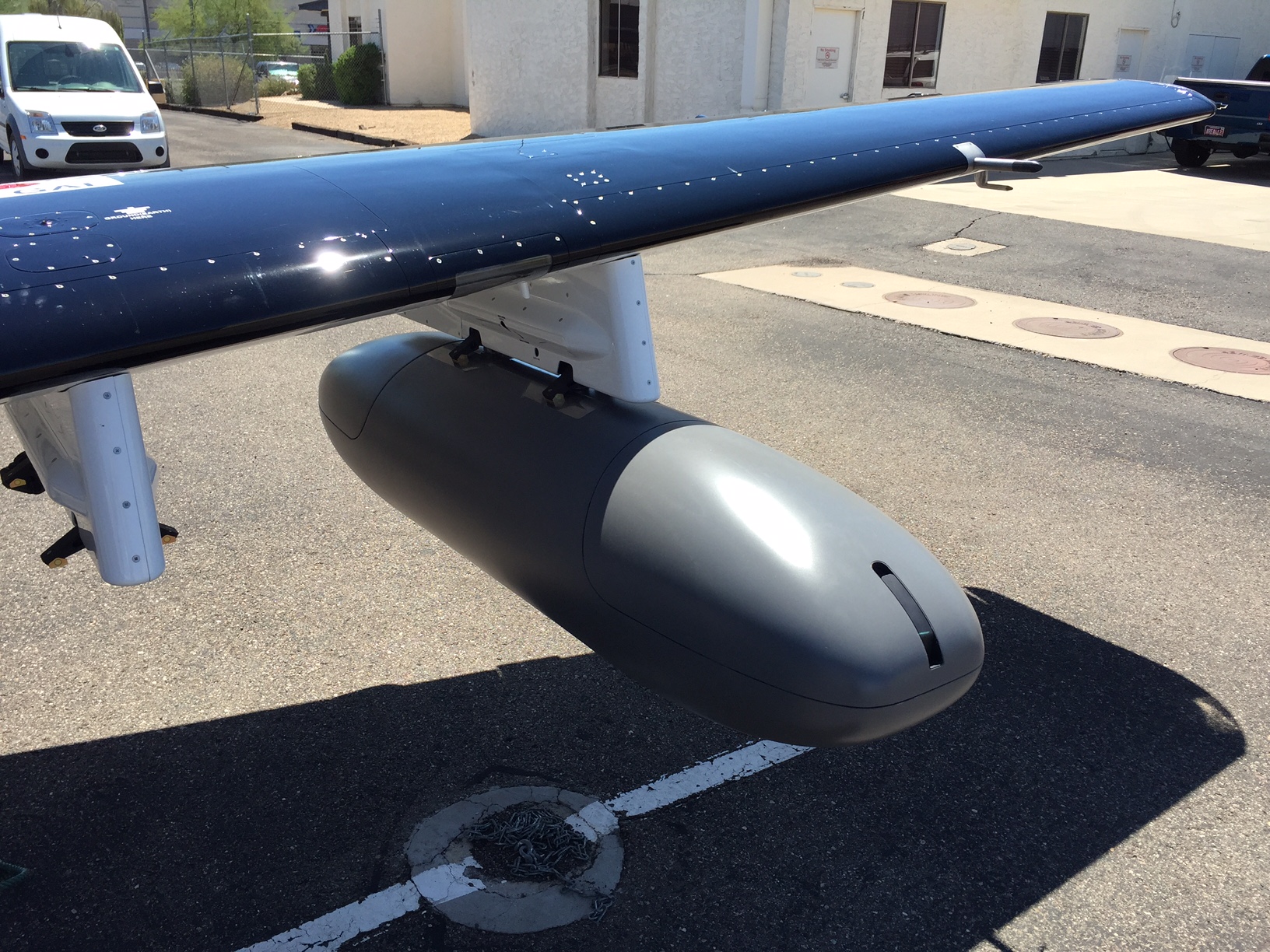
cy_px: 476
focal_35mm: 29
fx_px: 1064
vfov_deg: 48.2
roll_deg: -3.3
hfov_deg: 61.7
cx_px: 635
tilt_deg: -20.5
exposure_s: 1/1130
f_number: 2.2
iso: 32
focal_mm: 4.15
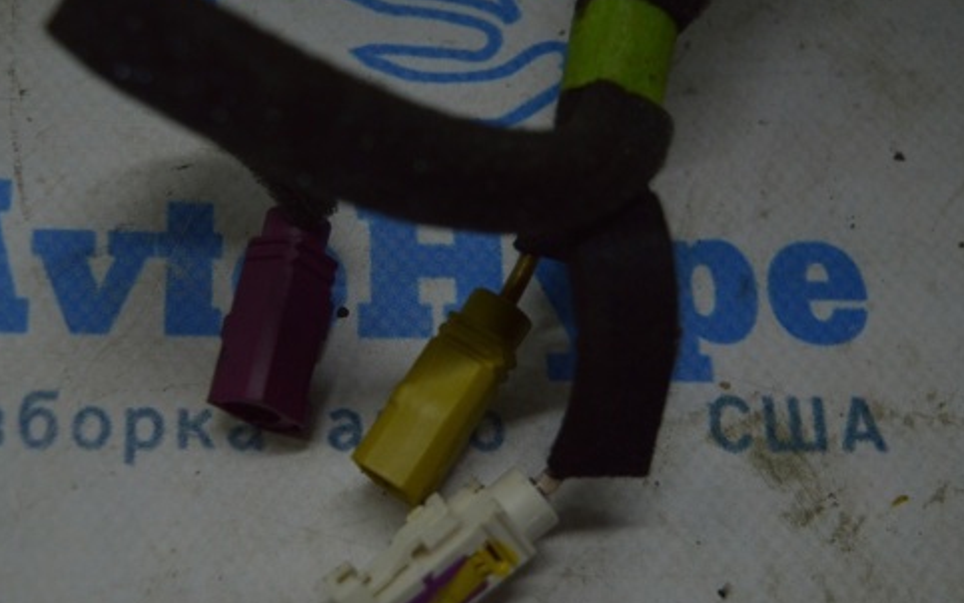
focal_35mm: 59
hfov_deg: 34.5
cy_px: 304
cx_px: 341
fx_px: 1542
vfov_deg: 22.1
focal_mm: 29
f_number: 4.2
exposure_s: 1/320
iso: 400
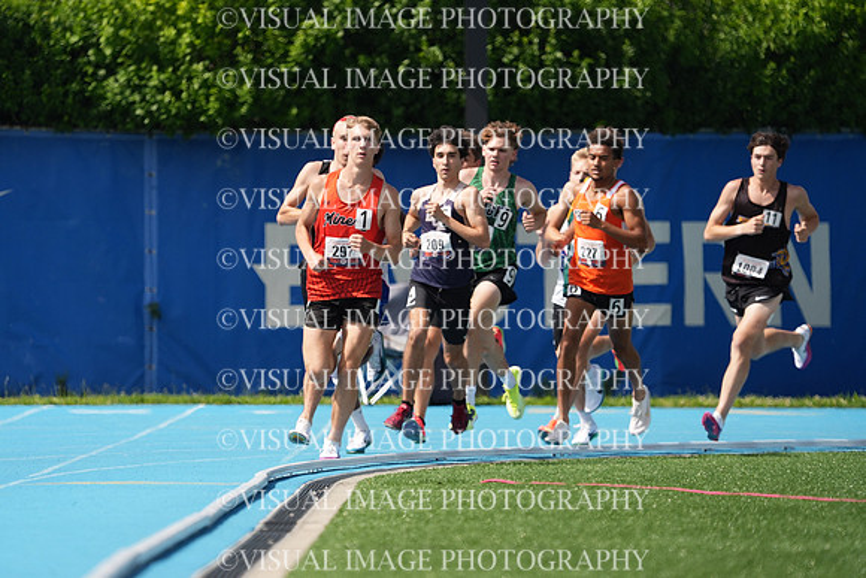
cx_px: 433
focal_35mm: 426
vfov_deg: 3.2
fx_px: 10250
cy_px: 289
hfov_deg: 4.8
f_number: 6.3
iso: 500
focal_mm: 426
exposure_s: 1/2000
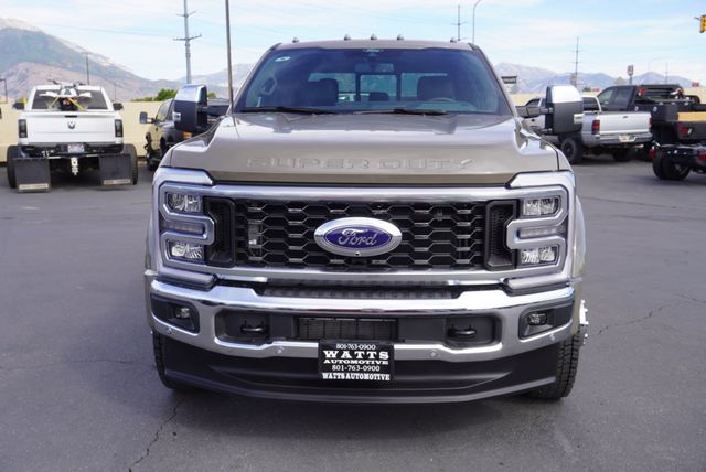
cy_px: 236
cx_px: 353
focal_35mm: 36
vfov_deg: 36.9
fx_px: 707
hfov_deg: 53.1
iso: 100
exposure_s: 1/100
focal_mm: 24
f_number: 8
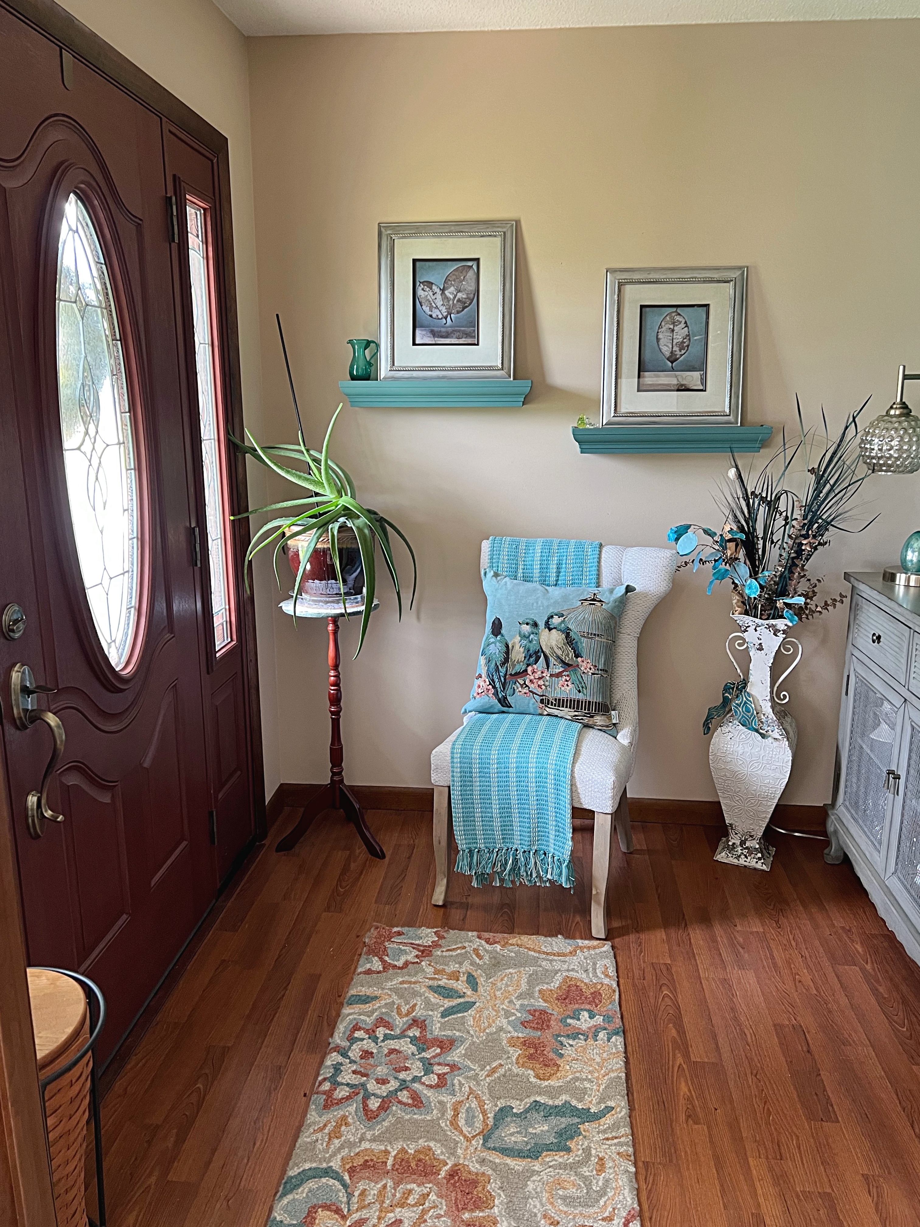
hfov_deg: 53.1
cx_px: 460
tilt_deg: -13.1
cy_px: 614
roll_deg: -1.0
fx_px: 921
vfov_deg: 67.3
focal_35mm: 26
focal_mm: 5.7
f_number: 1.5
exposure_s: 1/60
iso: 160
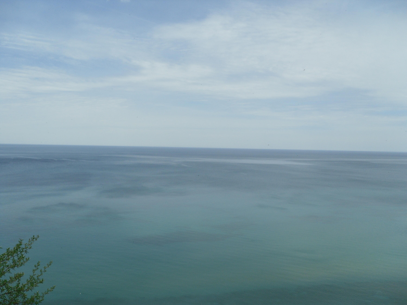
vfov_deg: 41.8
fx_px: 400
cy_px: 152
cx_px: 204
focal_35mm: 34
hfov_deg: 54.0
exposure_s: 1/362
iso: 80
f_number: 8.1
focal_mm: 6
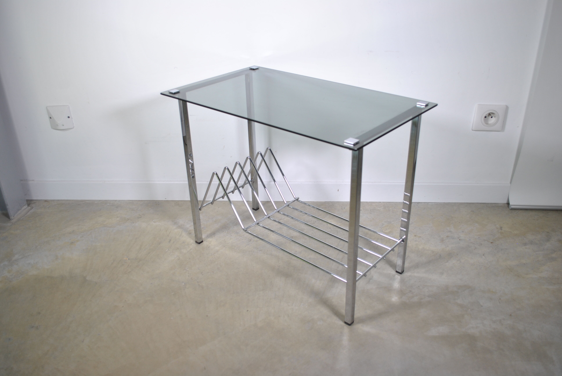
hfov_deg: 61.9
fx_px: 469
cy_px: 188
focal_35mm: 30
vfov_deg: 43.7
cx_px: 281
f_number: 4
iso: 200
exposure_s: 1/80
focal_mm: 20
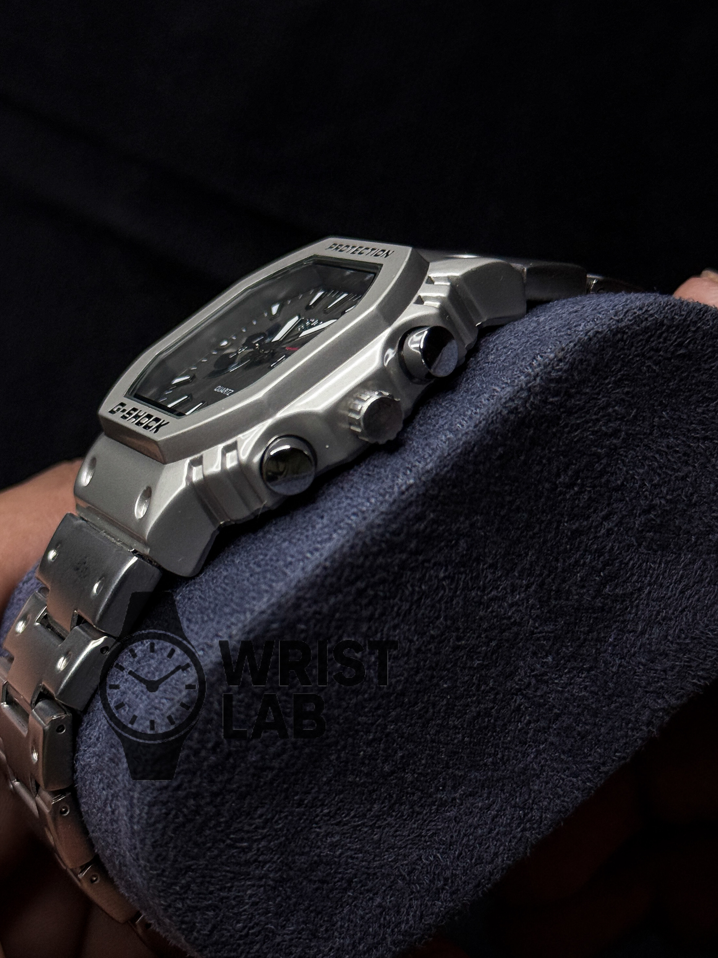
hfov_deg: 30.3
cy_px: 479
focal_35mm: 48
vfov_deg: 39.7
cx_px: 359
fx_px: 1328
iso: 64
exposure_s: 1/160
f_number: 1.8
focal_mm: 6.76
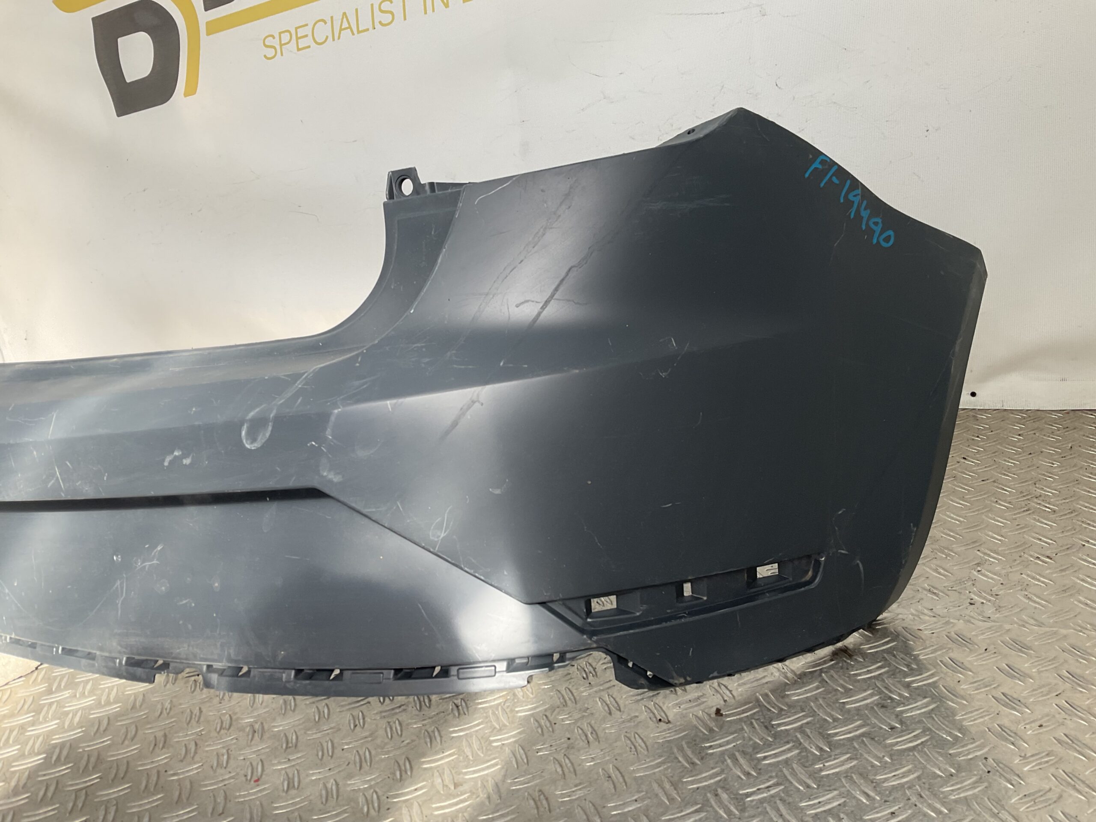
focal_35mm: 29
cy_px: 411
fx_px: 918
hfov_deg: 61.7
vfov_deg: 48.2
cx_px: 548
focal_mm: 3
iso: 16
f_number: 1.8
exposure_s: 1/256
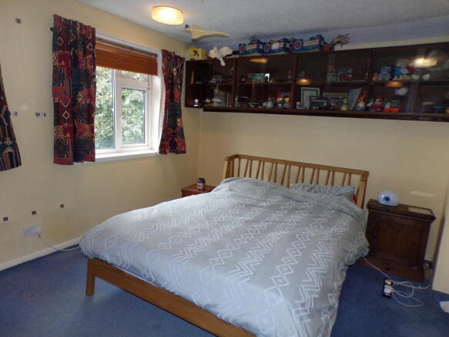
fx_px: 311
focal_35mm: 24
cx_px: 224
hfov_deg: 71.6
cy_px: 168
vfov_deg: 56.8
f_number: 3
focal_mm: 4.3
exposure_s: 1/34
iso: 200
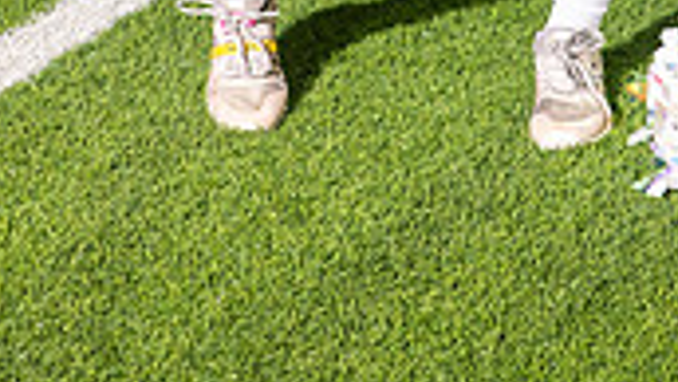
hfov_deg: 13.5
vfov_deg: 7.2
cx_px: 536
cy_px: -488
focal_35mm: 159
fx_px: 2860
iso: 1000
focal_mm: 58
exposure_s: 1/400
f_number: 7.1
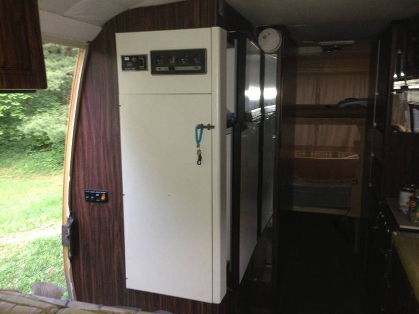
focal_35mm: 33
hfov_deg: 55.3
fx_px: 400
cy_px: 157
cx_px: 210
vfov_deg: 43.0
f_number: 2.4
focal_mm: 4.13
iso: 200
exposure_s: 1/16
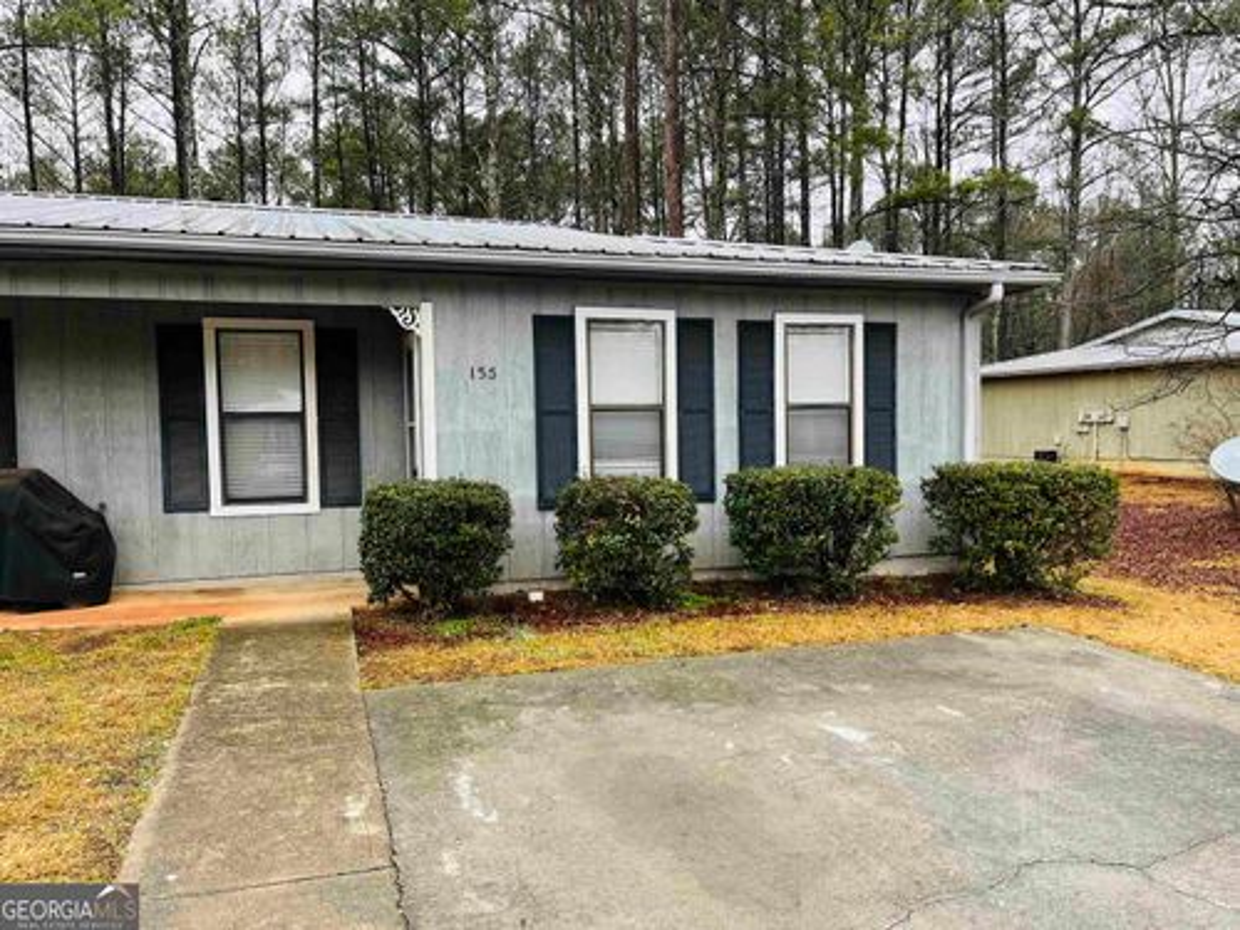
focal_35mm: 26
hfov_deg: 67.3
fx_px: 931
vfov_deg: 53.1
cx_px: 620
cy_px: 465
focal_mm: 5.1
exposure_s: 1/215
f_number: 1.6
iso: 40
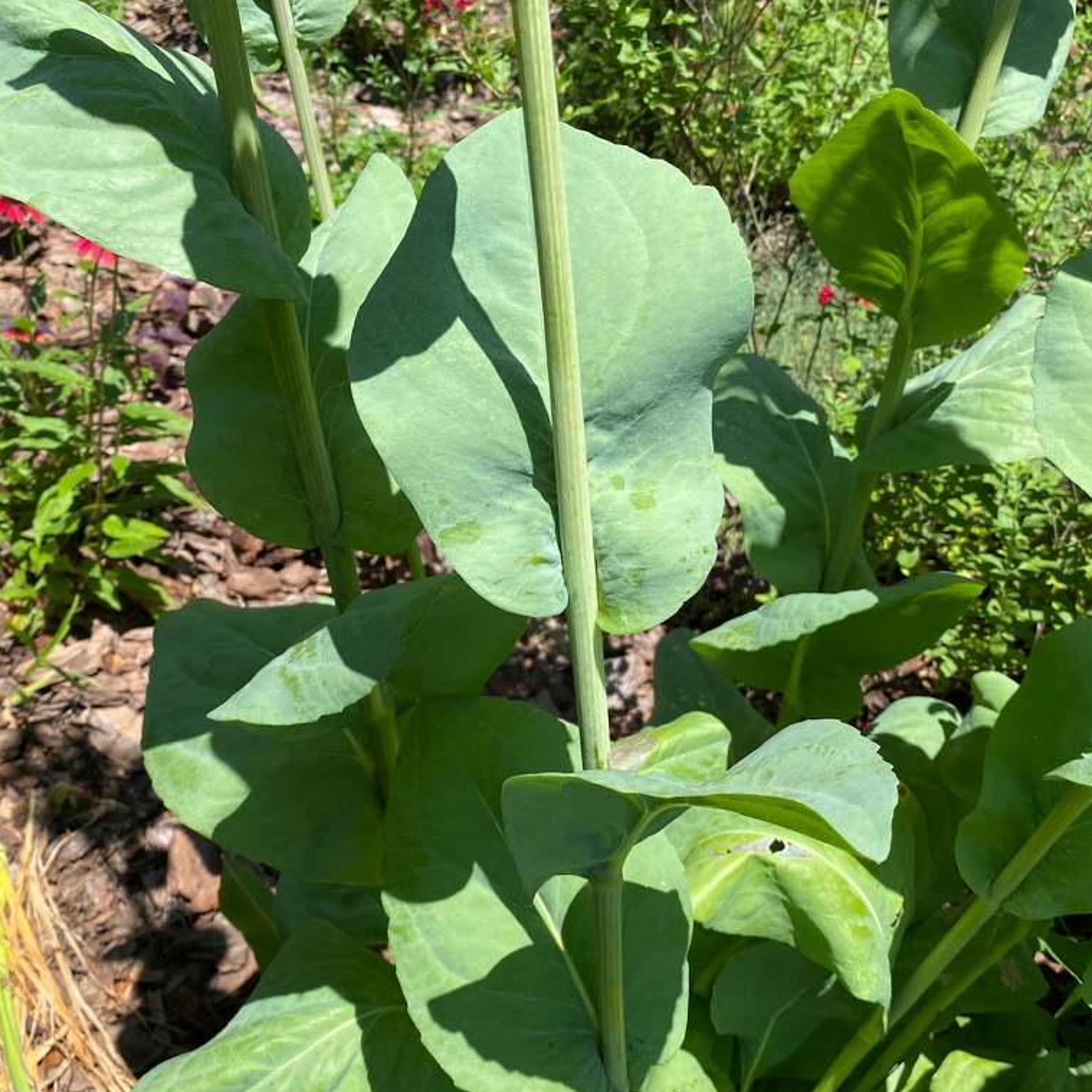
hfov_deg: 52.5
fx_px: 1106
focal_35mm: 31
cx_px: 548
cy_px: 548
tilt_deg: -37.3
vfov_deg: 52.5
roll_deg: -3.0
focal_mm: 4.25
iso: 32
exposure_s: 1/1678
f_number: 1.8
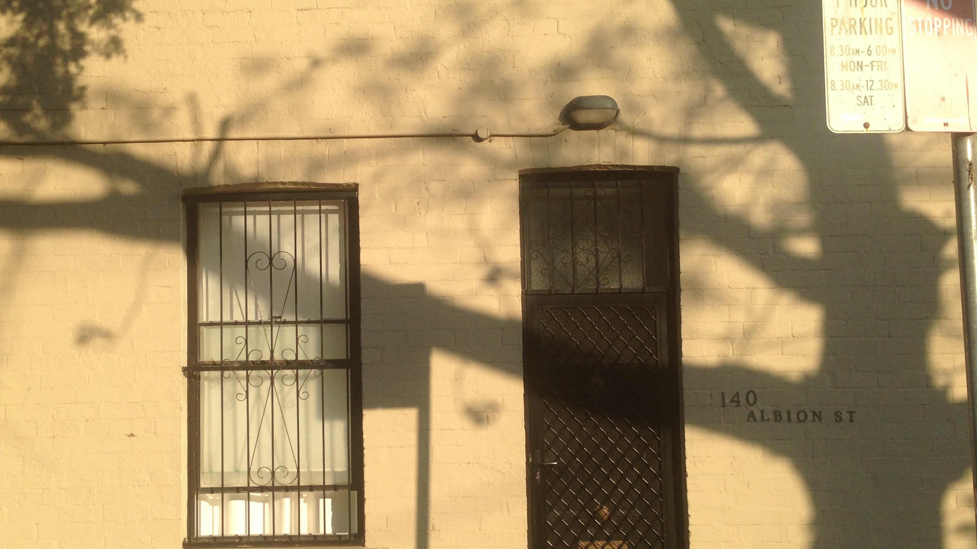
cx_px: 406
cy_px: 288
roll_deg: +0.8
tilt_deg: +4.7
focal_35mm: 45
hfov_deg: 45.3
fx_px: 1166
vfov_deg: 26.5
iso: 50
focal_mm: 4.12
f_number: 2.4
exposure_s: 1/1022
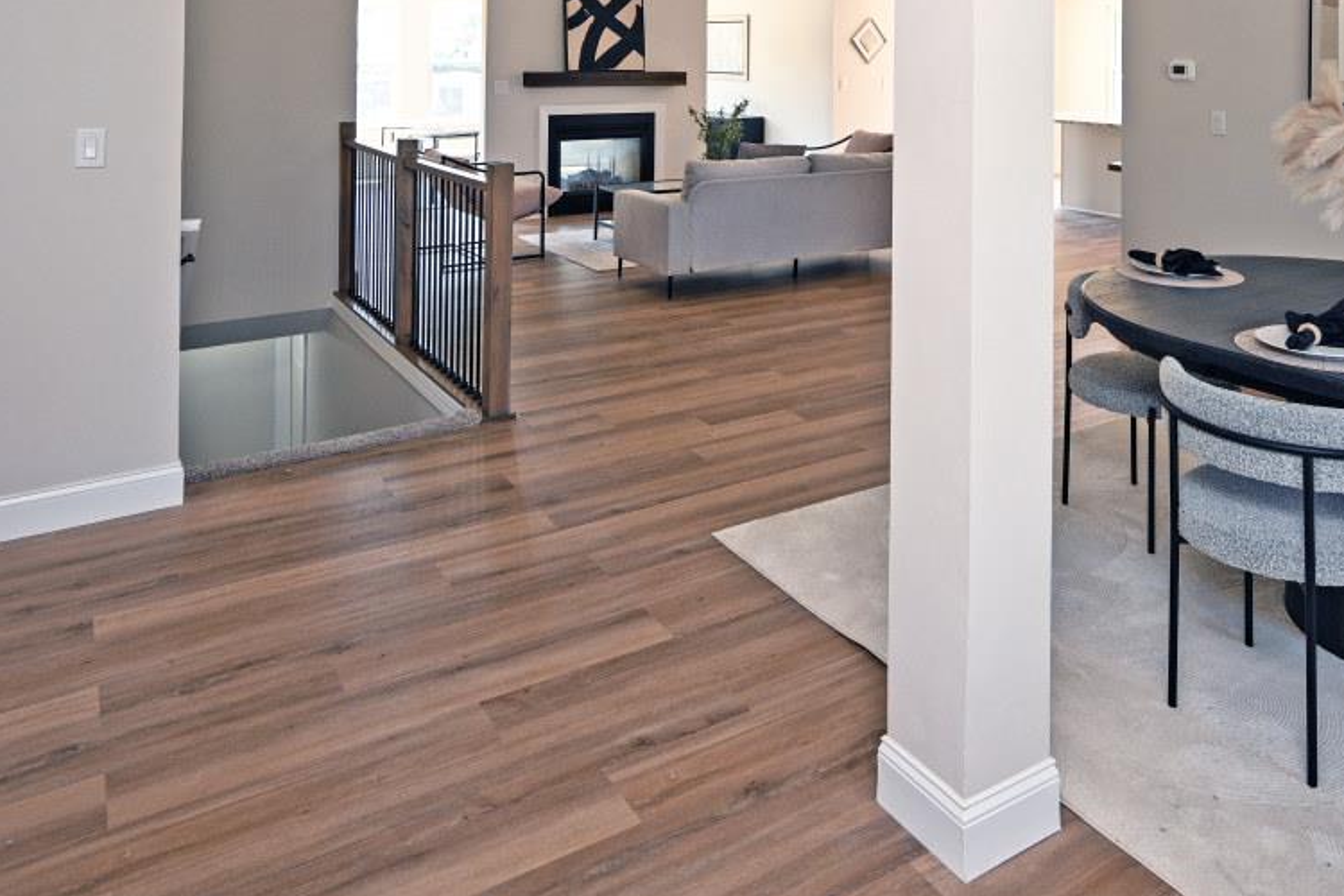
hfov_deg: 65.0
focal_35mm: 28
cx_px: 794
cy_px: 30
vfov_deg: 41.3
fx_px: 1045
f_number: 4
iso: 220
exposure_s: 1/60
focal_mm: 14
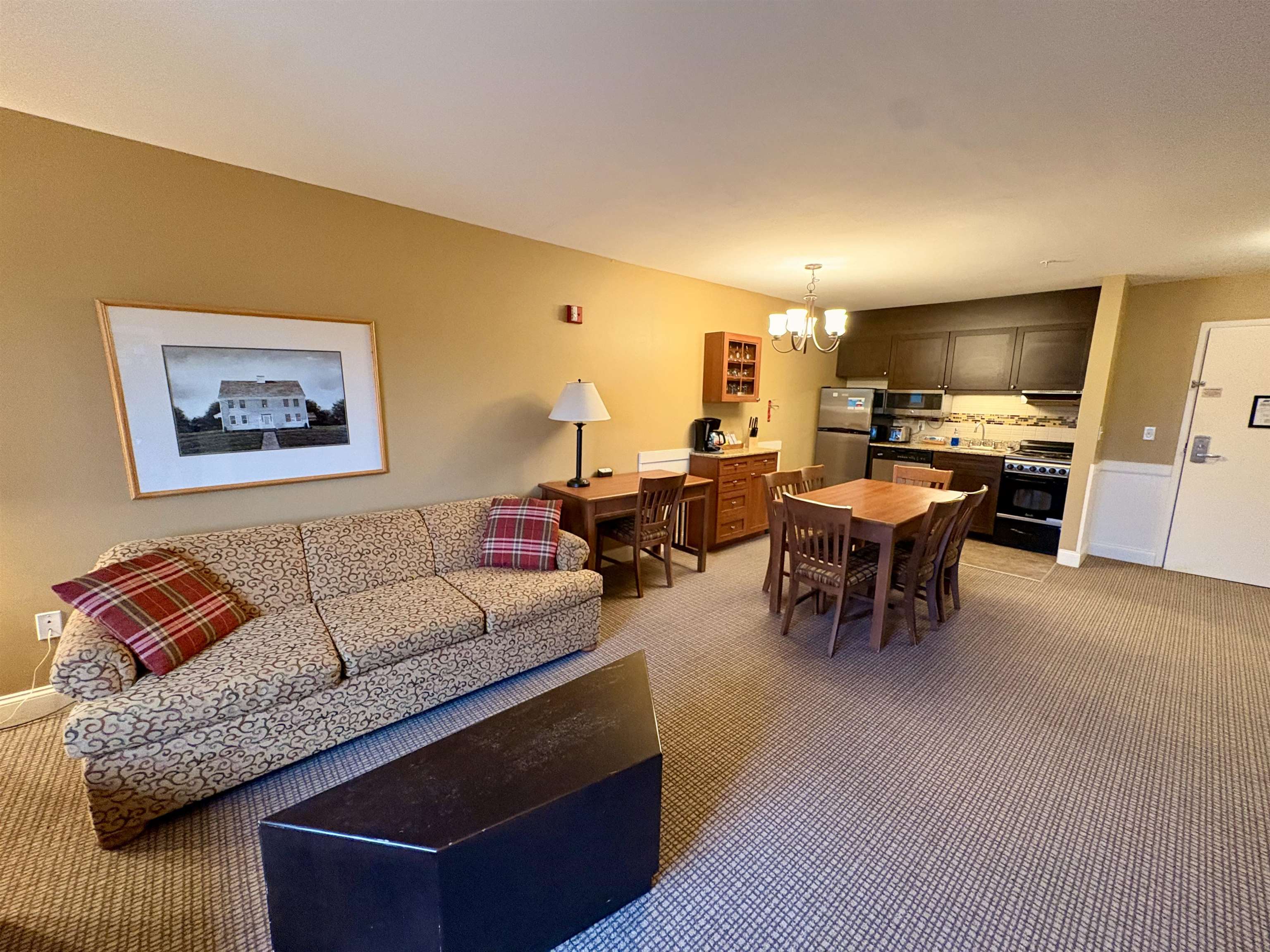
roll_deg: -1.0
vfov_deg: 85.7
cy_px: 476
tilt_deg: -10.3
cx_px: 635
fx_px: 514
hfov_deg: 102.1
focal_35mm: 14
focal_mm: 2.22
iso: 640
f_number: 2.2
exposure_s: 1/60
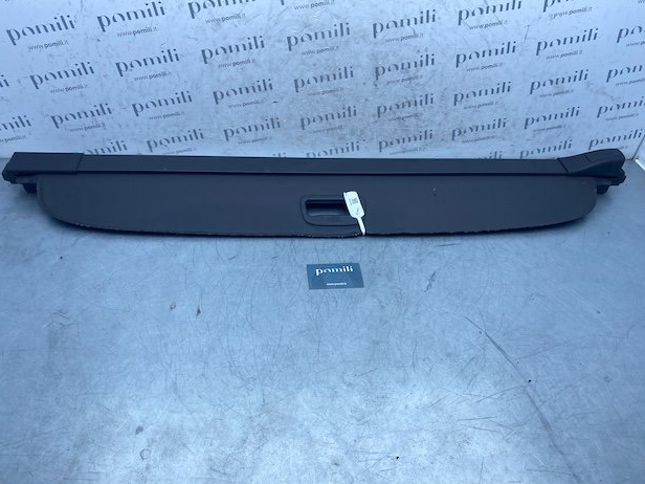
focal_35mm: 27
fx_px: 503
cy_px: 246
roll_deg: -5.6
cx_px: 320
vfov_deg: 51.4
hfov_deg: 65.3
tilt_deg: -41.9
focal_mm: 4.25
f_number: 1.8
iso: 32
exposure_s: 1/957
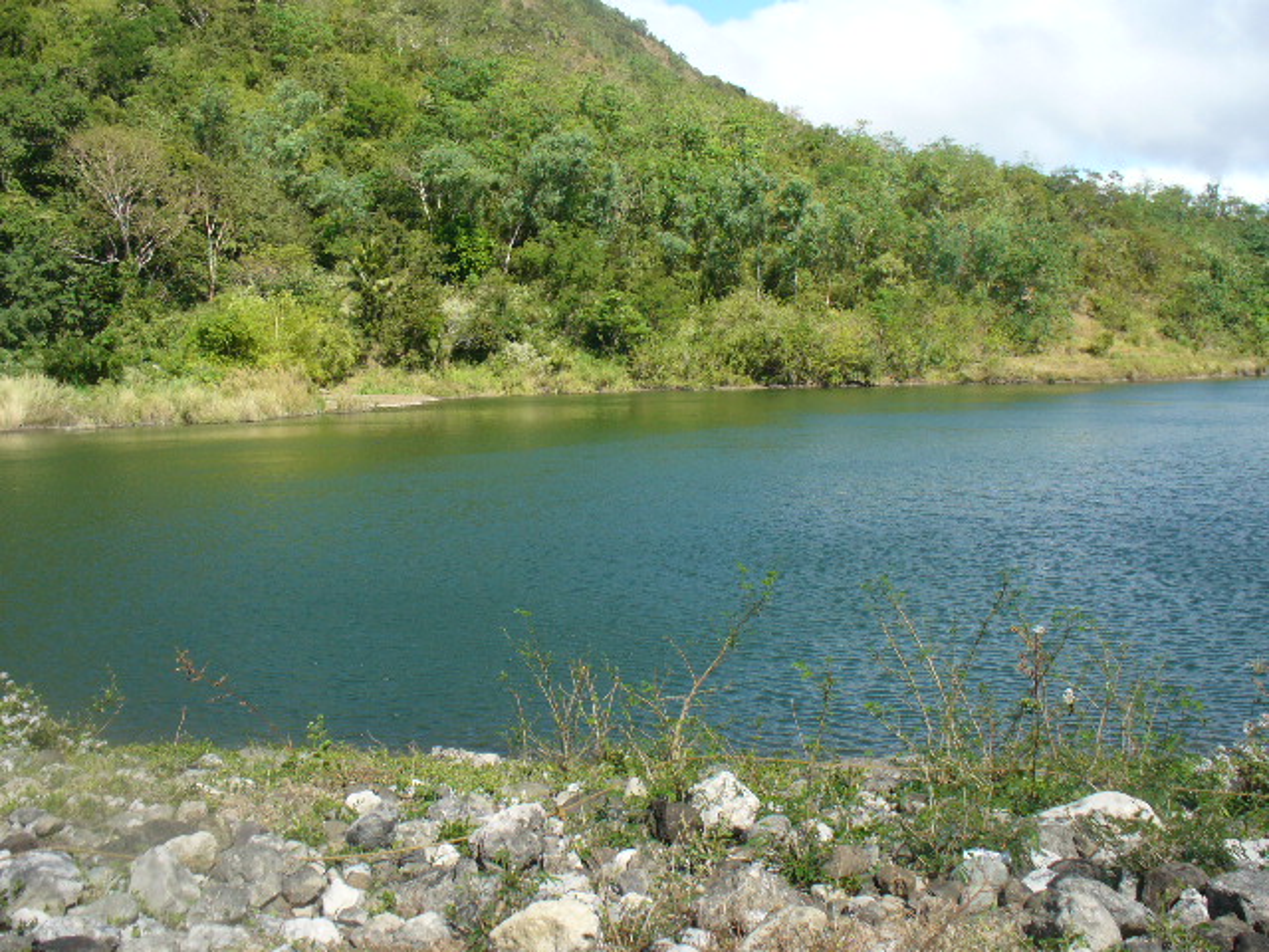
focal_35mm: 37
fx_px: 1356
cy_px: 476
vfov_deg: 38.7
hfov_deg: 50.1
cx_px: 634
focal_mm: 6.1
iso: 80
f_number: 5.6
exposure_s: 1/250
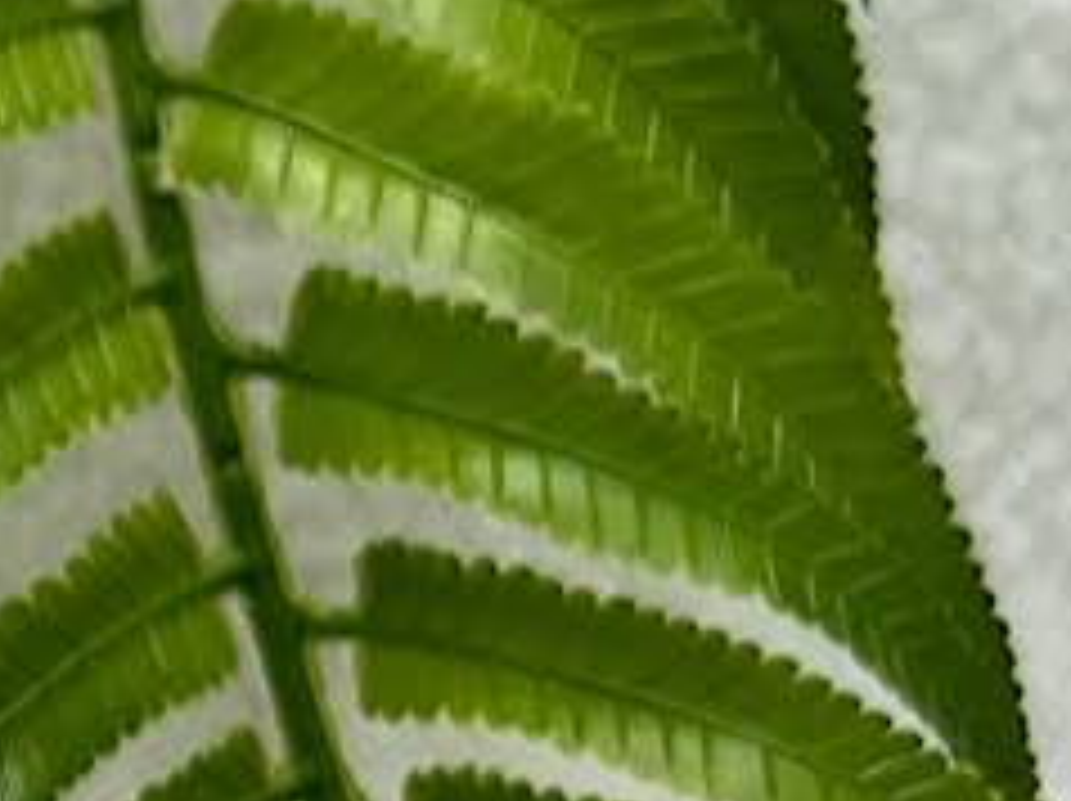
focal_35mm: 112
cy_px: 954
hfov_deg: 15.5
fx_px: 3462
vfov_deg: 12.9
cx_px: -770
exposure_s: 1/100
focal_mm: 5.7
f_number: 1.5
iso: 64
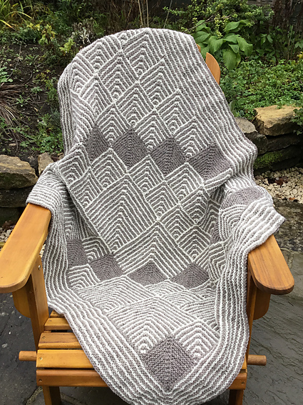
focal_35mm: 35
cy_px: 226
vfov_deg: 52.5
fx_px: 409
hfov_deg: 40.7
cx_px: 160
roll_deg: +0.5
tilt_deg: -34.2
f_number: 2.4
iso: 50
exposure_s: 1/100
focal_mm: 3.3
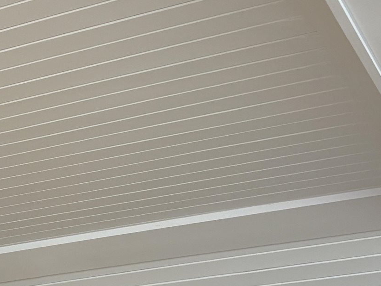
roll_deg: -6.2
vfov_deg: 15.2
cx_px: 12
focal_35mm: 97
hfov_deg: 19.7
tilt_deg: +28.4
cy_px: 185
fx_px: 1068
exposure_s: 1/120
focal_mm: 5.96
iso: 160
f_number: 1.6
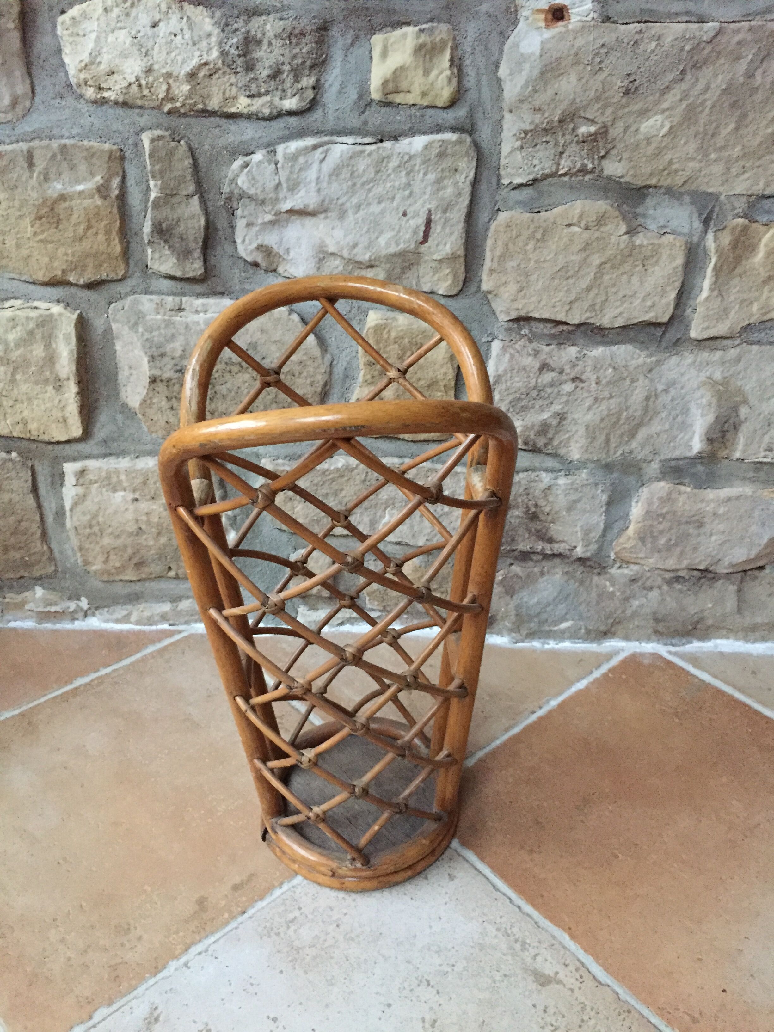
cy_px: 516
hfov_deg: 48.2
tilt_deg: -30.0
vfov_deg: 61.7
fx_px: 865
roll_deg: +1.0
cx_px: 387
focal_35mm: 29
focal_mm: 4.15
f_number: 2.2
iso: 400
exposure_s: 1/17
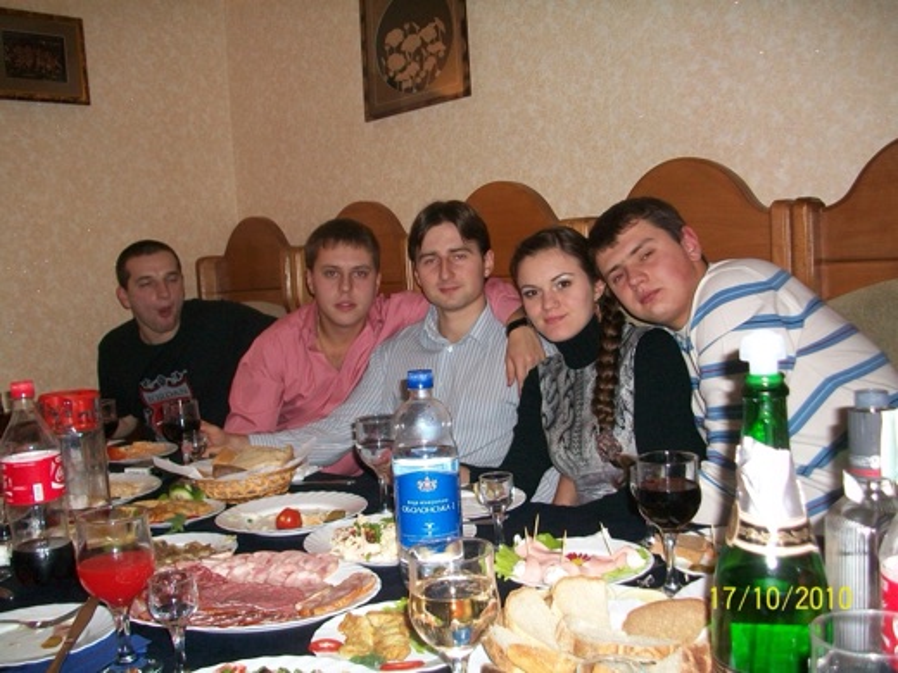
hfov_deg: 54.0
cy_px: 336
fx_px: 882
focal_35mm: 34
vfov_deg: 41.8
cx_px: 449
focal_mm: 5.7
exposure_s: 1/60
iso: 120
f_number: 2.8
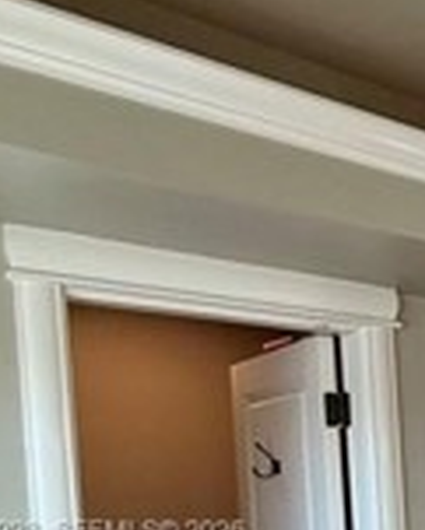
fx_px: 911
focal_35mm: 58
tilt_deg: -1.7
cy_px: 534
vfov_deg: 30.2
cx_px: 741
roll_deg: +1.8
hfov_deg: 20.0
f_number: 2.2
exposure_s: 1/120
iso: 320
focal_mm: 2.22
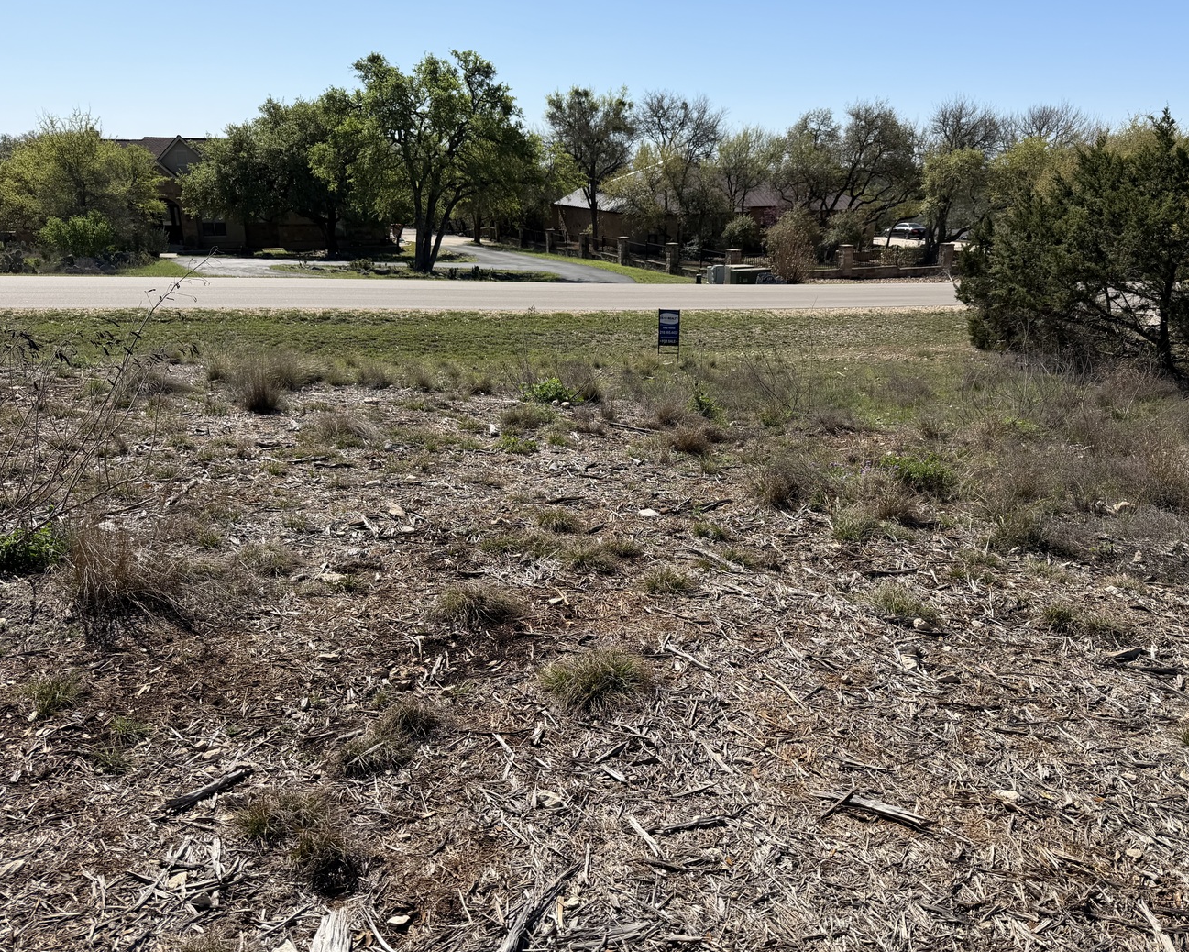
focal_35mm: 26
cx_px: 657
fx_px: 915
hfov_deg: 65.8
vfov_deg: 54.9
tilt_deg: -18.4
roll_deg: -0.7
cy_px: 477
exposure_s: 1/4673
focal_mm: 6.76
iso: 80
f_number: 1.78
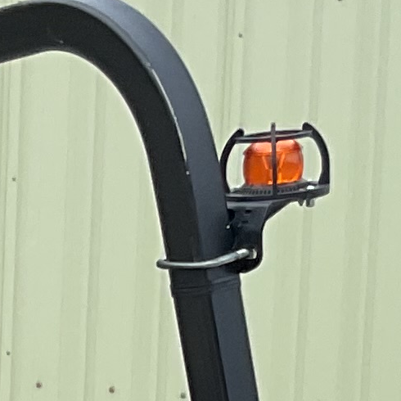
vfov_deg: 7.5
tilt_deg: -8.8
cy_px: 1115
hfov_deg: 8.1
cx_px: -273
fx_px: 2765
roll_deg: -0.8
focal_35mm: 211
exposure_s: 1/898
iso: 16
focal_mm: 3
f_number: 1.8
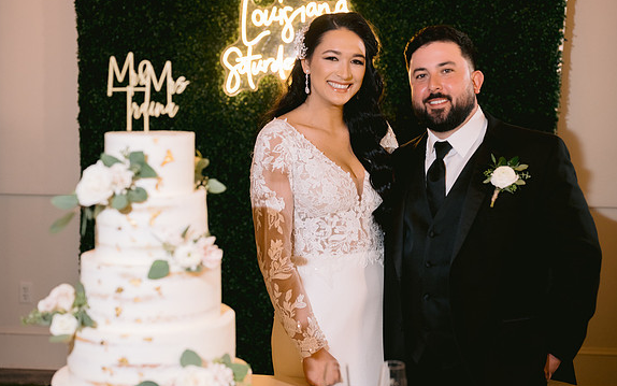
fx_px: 875
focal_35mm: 52
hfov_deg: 38.9
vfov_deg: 24.9
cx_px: 308
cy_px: 192
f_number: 2.8
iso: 1250
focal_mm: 50
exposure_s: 1/125
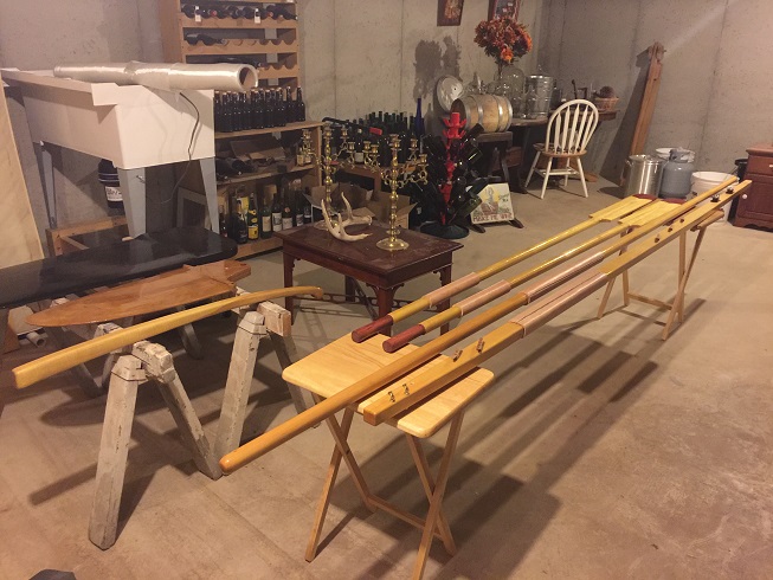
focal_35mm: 29
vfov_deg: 48.2
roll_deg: -0.7
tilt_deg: -22.3
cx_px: 386
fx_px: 648
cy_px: 290
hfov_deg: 61.7
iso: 100
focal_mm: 4.15
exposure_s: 1/4
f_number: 2.2
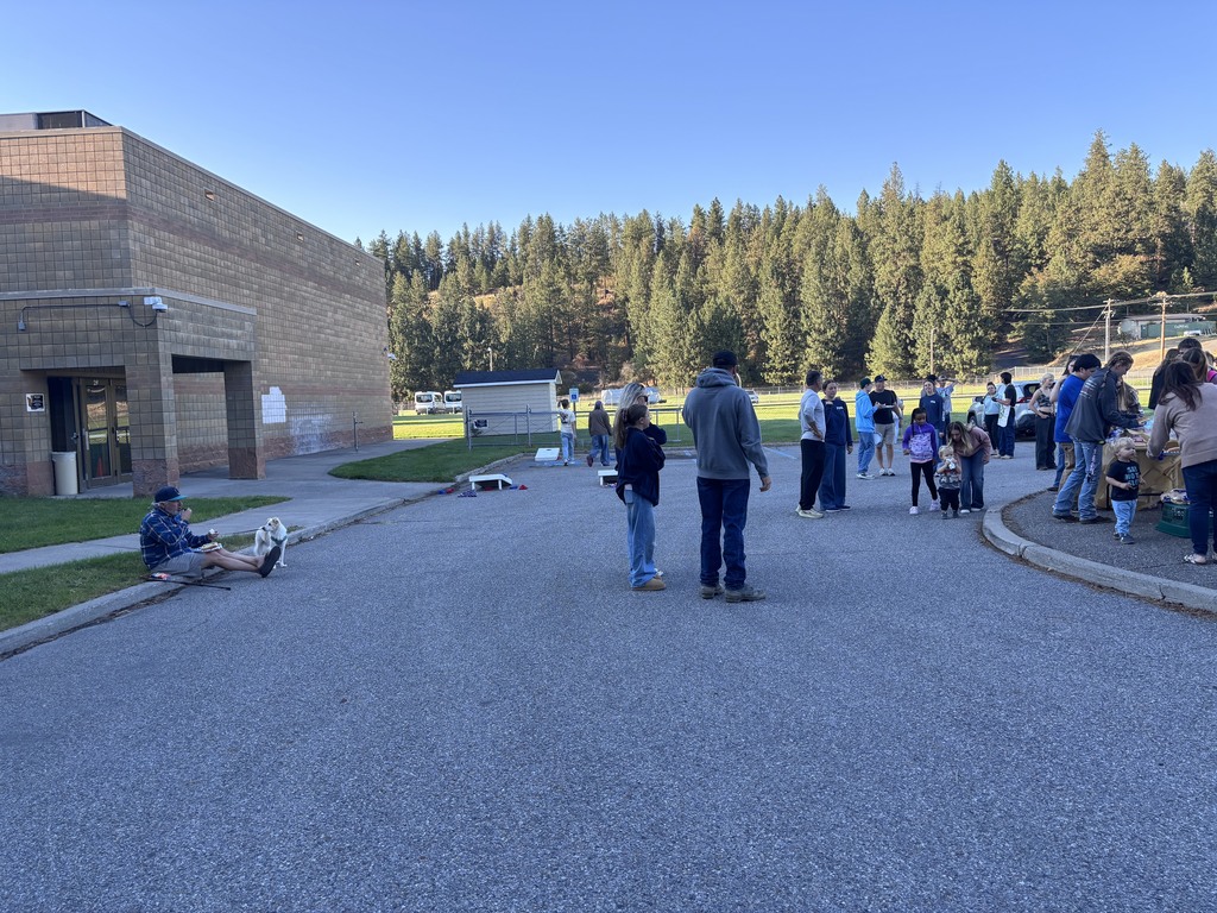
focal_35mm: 26
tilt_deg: -2.7
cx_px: 608
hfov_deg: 67.3
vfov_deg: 53.1
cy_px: 456
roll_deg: +1.8
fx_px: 914
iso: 50
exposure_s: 1/550
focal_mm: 5.96
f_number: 1.6
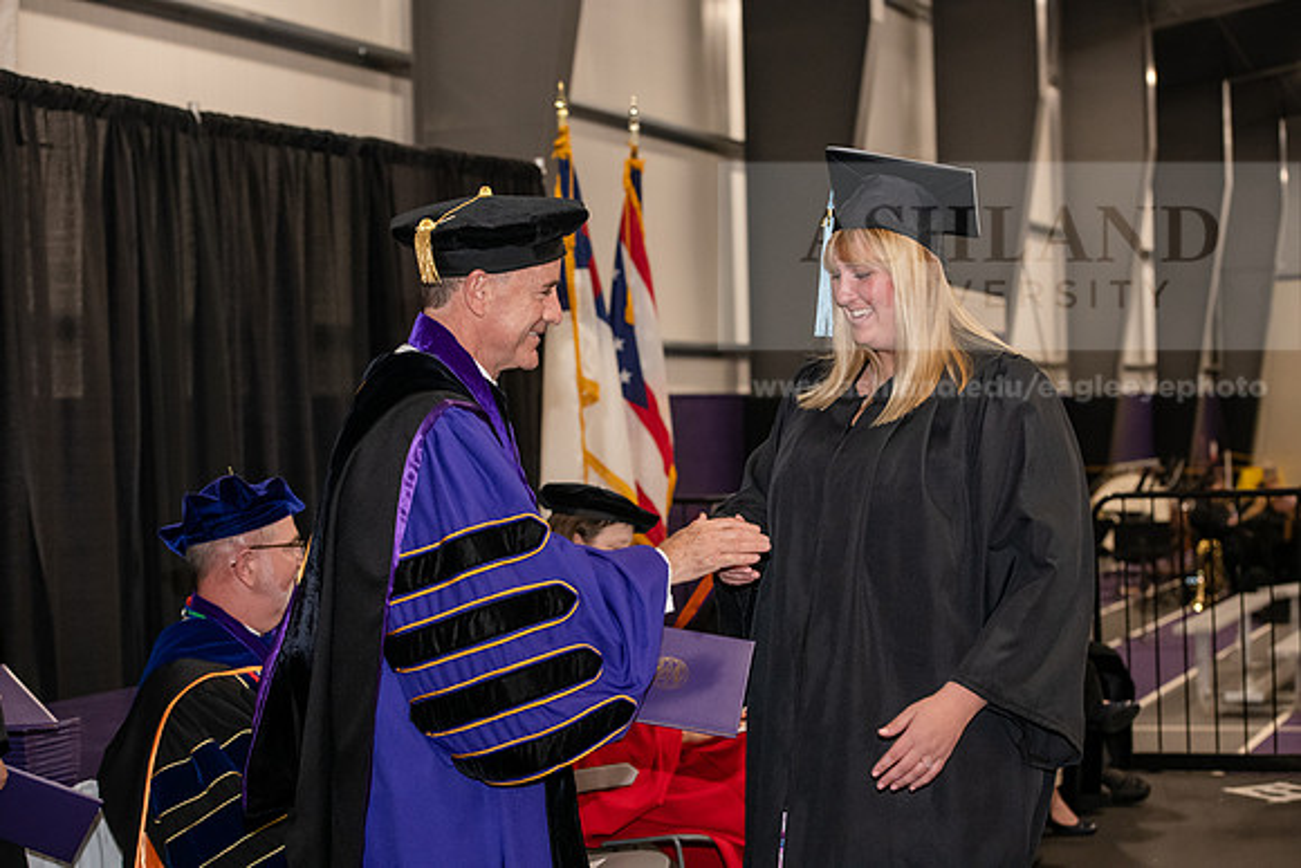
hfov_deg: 28.8
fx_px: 2530
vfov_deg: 19.5
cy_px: 434
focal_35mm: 70
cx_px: 650
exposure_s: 1/200
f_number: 5
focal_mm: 70
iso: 2500
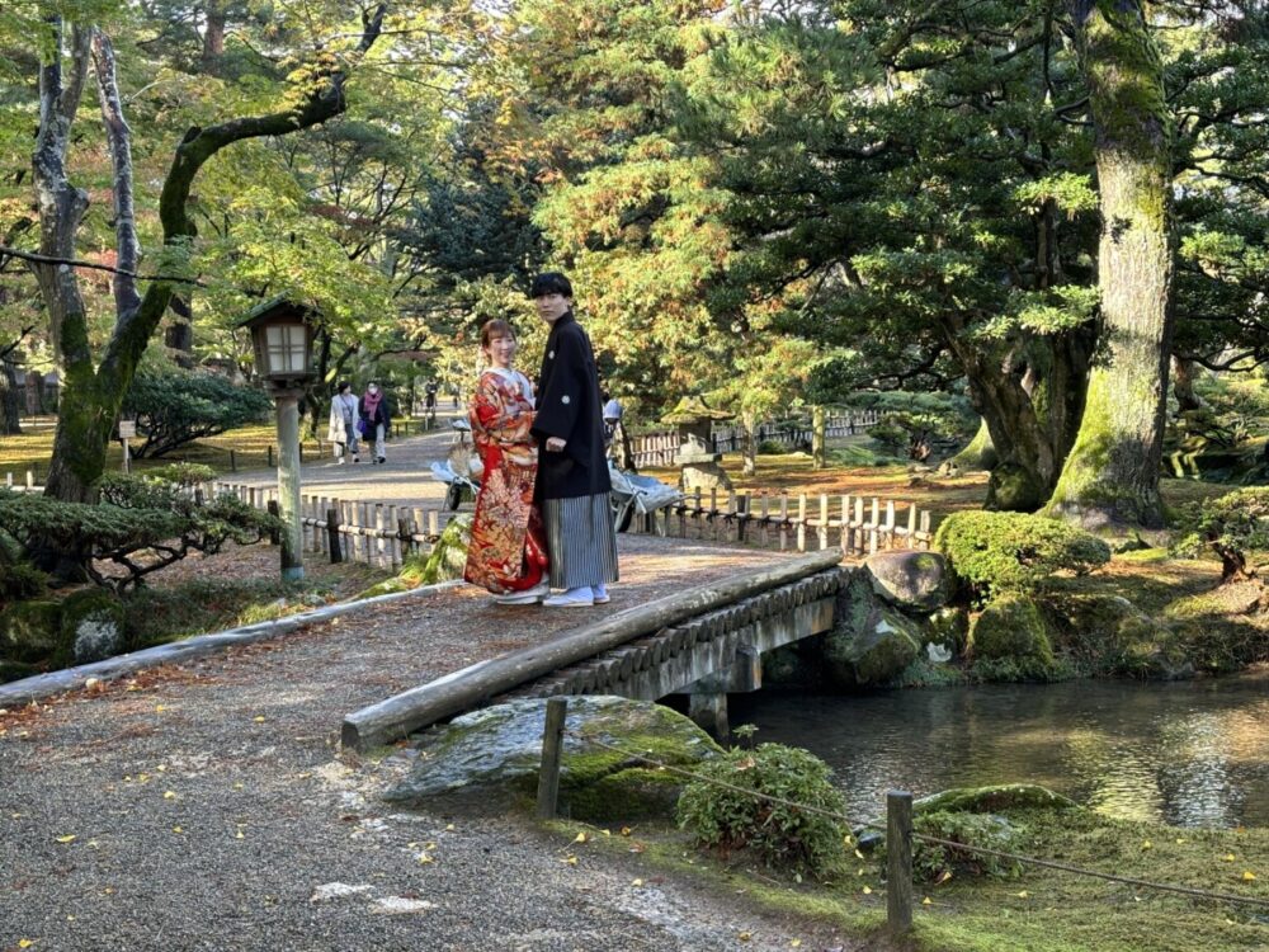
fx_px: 1906
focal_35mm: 52
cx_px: 634
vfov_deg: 28.0
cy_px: 476
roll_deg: +1.3
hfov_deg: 36.8
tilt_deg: -3.1
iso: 50
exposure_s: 1/121
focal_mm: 5.96
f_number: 1.6
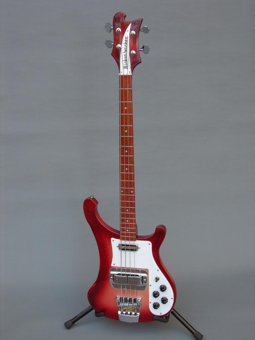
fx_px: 530
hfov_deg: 27.0
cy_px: 170
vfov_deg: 35.5
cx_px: 128
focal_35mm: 54
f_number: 5.5
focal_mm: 13.7
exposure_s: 1/23
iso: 100
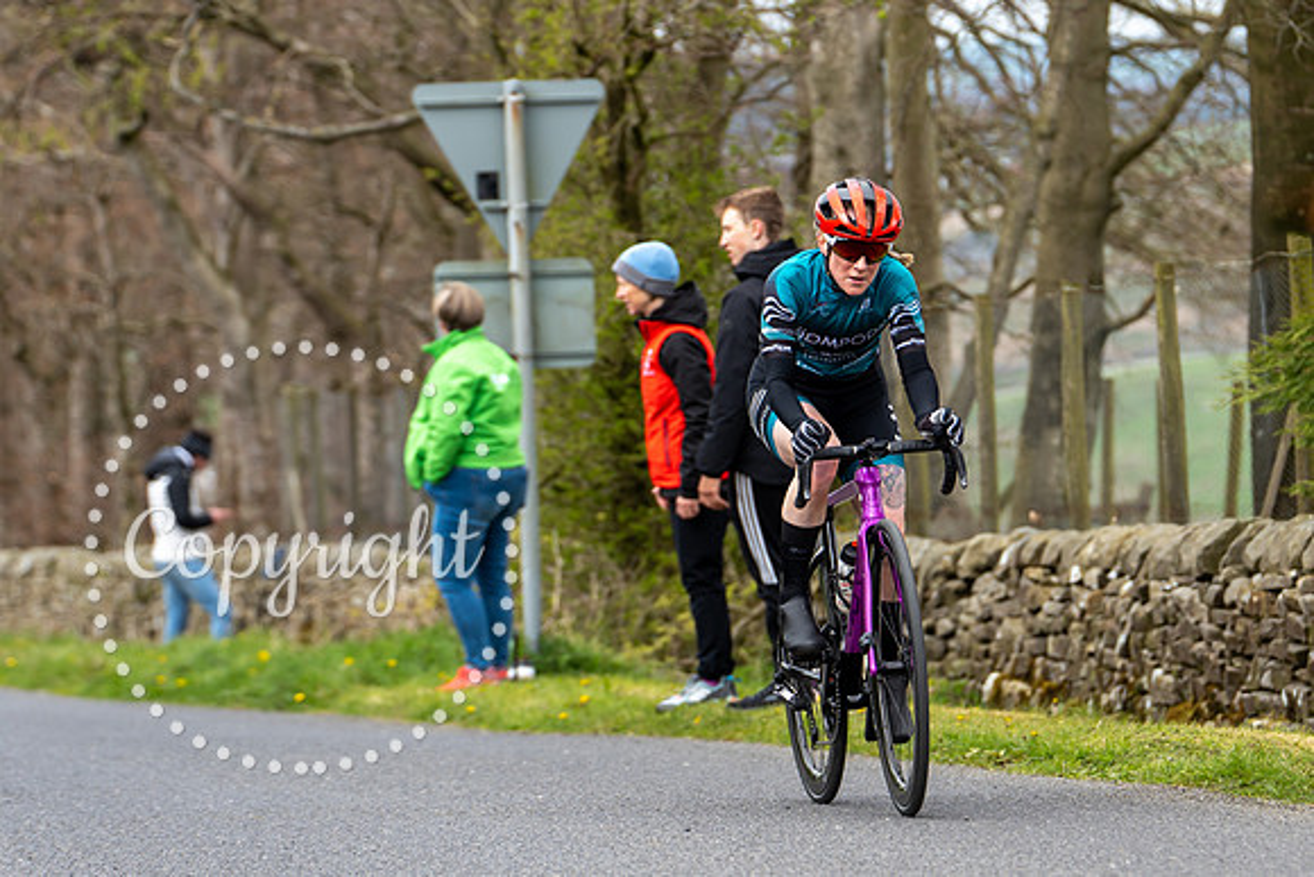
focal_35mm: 227
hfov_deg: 9.0
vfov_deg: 6.1
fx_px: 8291
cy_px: 303
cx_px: 977
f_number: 4
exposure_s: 1/640
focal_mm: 142
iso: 200
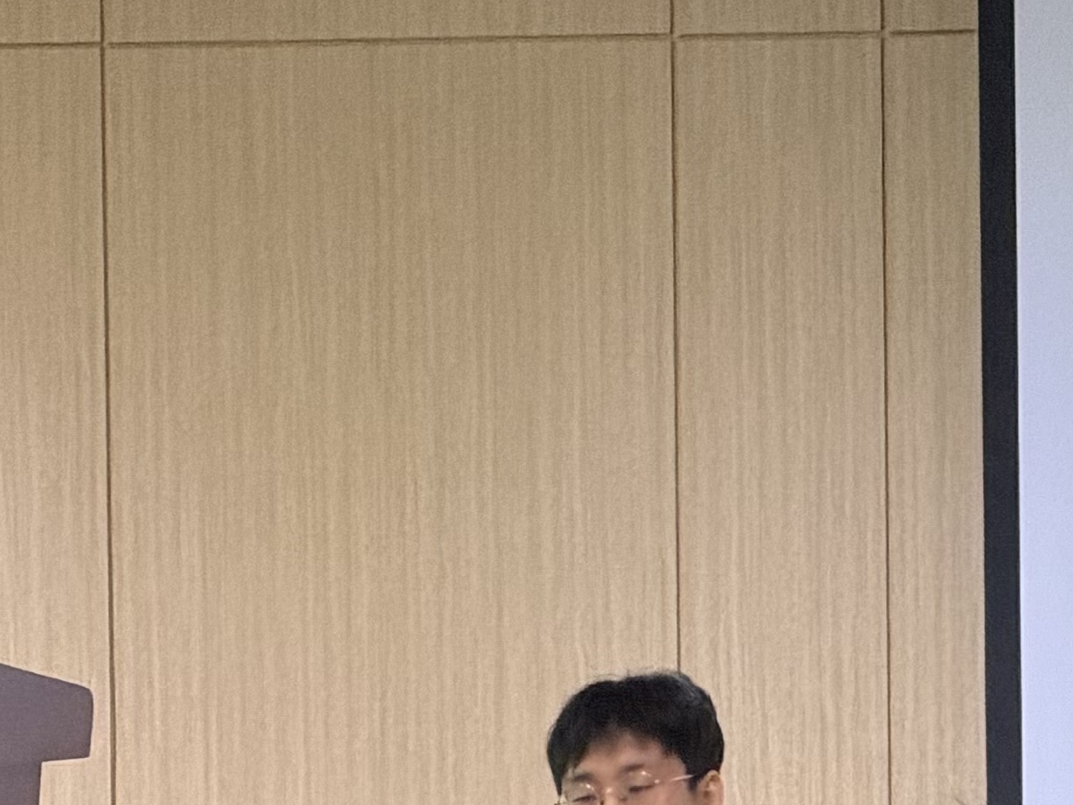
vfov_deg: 3.2
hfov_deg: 4.3
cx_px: 903
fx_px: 14414
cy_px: 952
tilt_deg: -3.4
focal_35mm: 465
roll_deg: +0.9
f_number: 2.8
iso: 320
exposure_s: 1/121
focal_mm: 16.89
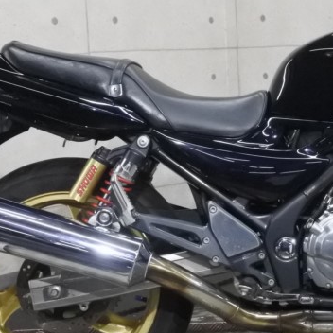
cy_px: 148
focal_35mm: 89
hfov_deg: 19.0
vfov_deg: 19.5
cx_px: 323
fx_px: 969
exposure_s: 1/800
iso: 6400
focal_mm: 13.4
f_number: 4.5
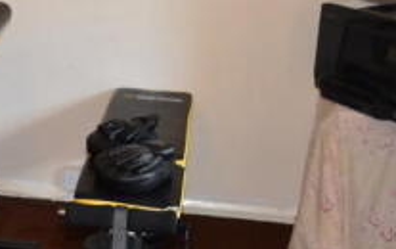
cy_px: -15
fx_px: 940
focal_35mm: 87
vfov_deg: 14.8
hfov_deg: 23.2
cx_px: 48
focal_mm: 18
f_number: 4
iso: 800
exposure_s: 1/30
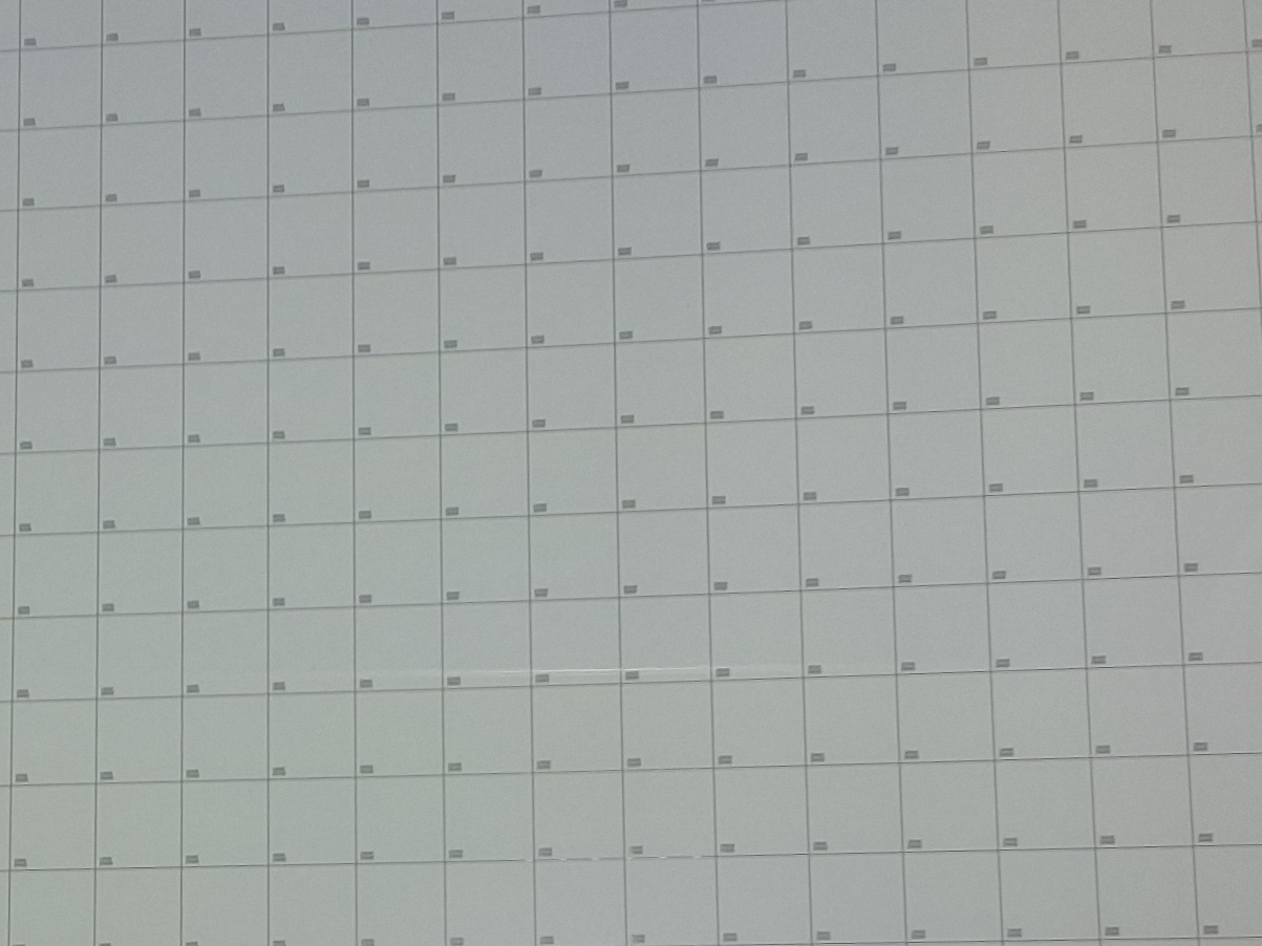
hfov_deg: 25.1
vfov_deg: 19.0
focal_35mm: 76
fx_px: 2770
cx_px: 216
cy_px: 896
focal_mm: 2.91
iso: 50
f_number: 1.9
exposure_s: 1/40
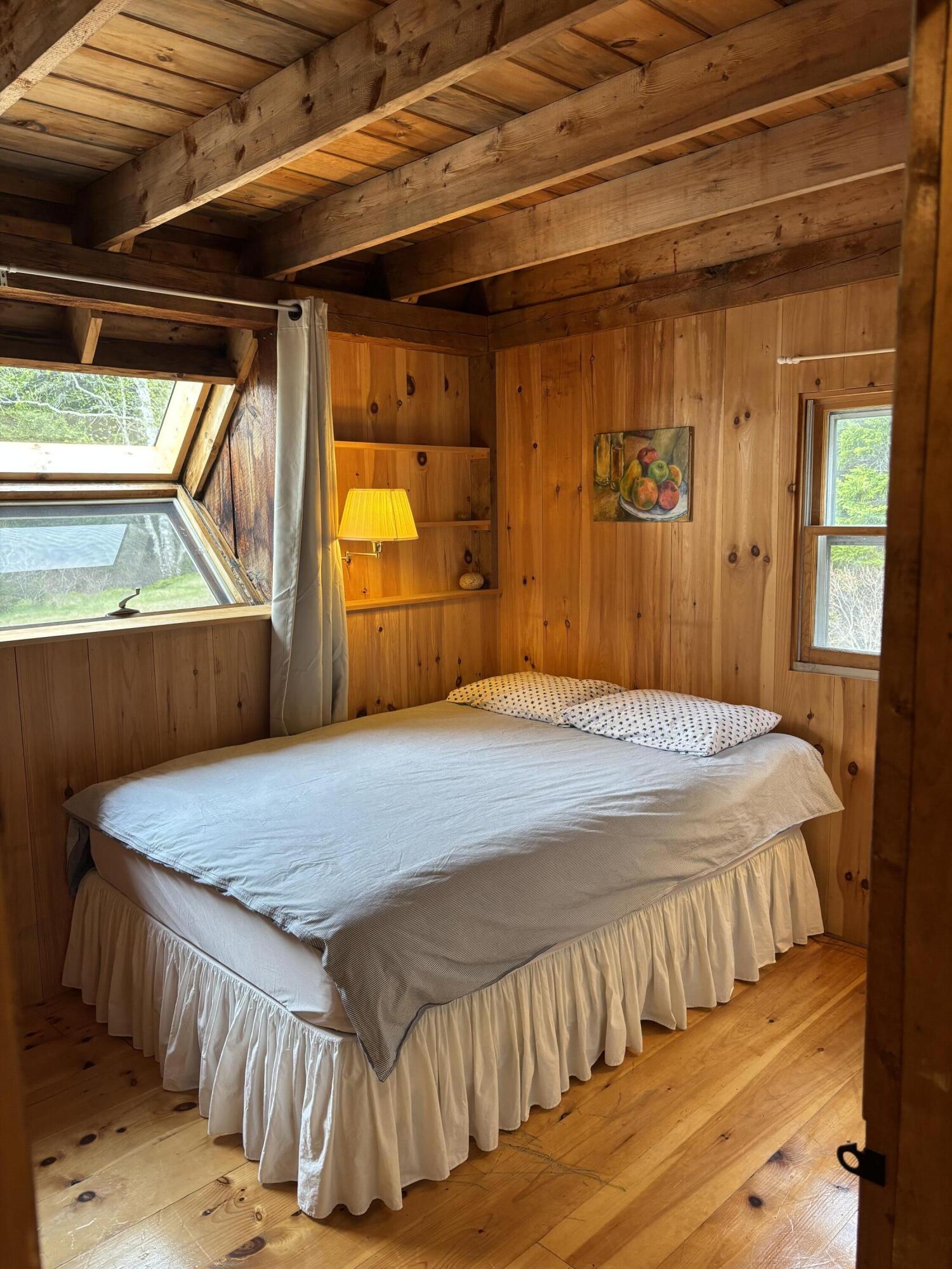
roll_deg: +0.6
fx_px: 953
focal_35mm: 26
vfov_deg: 67.3
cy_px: 634
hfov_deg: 53.1
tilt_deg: -7.3
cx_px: 476
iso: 125
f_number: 1.6
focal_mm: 5.96
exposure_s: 1/60
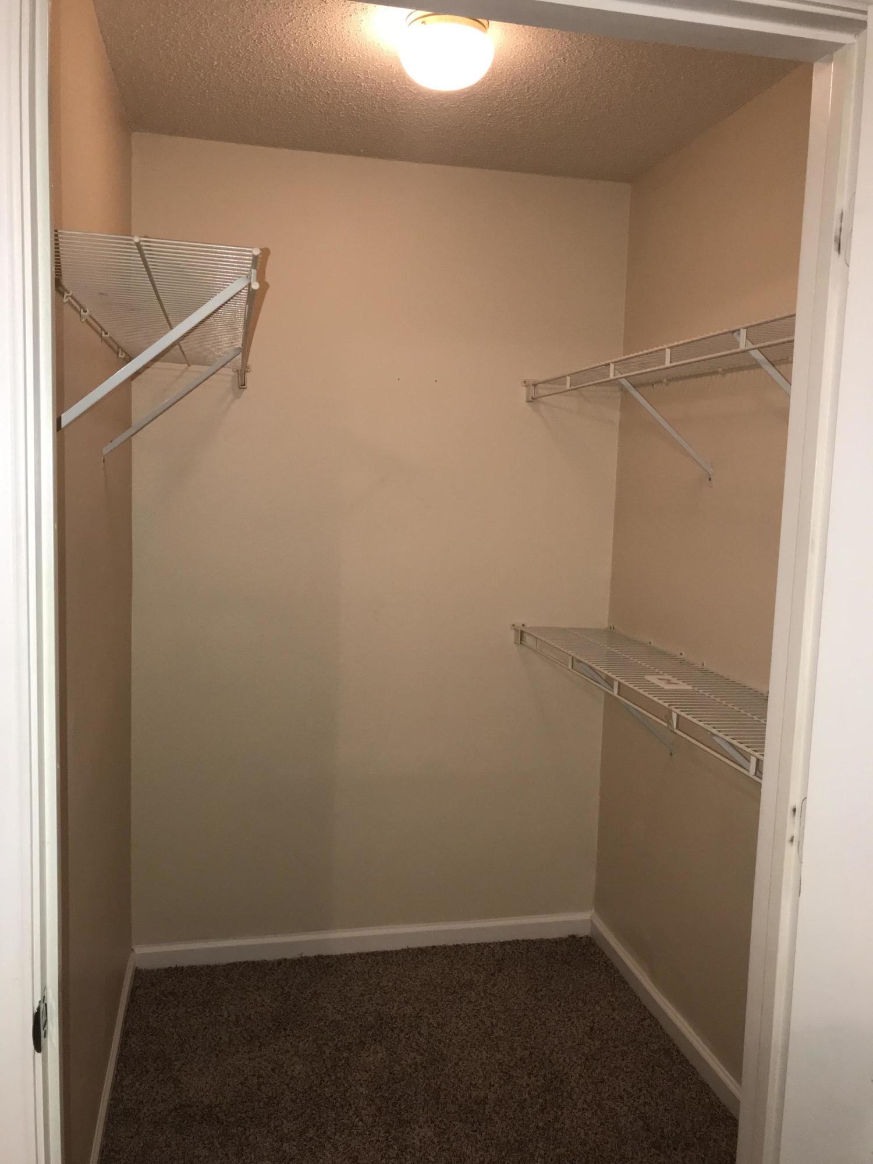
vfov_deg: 63.4
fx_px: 942
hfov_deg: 49.7
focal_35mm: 28
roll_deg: -2.6
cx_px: 436
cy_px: 582
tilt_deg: -6.5
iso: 64
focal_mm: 3.99
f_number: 1.8
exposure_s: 1/30
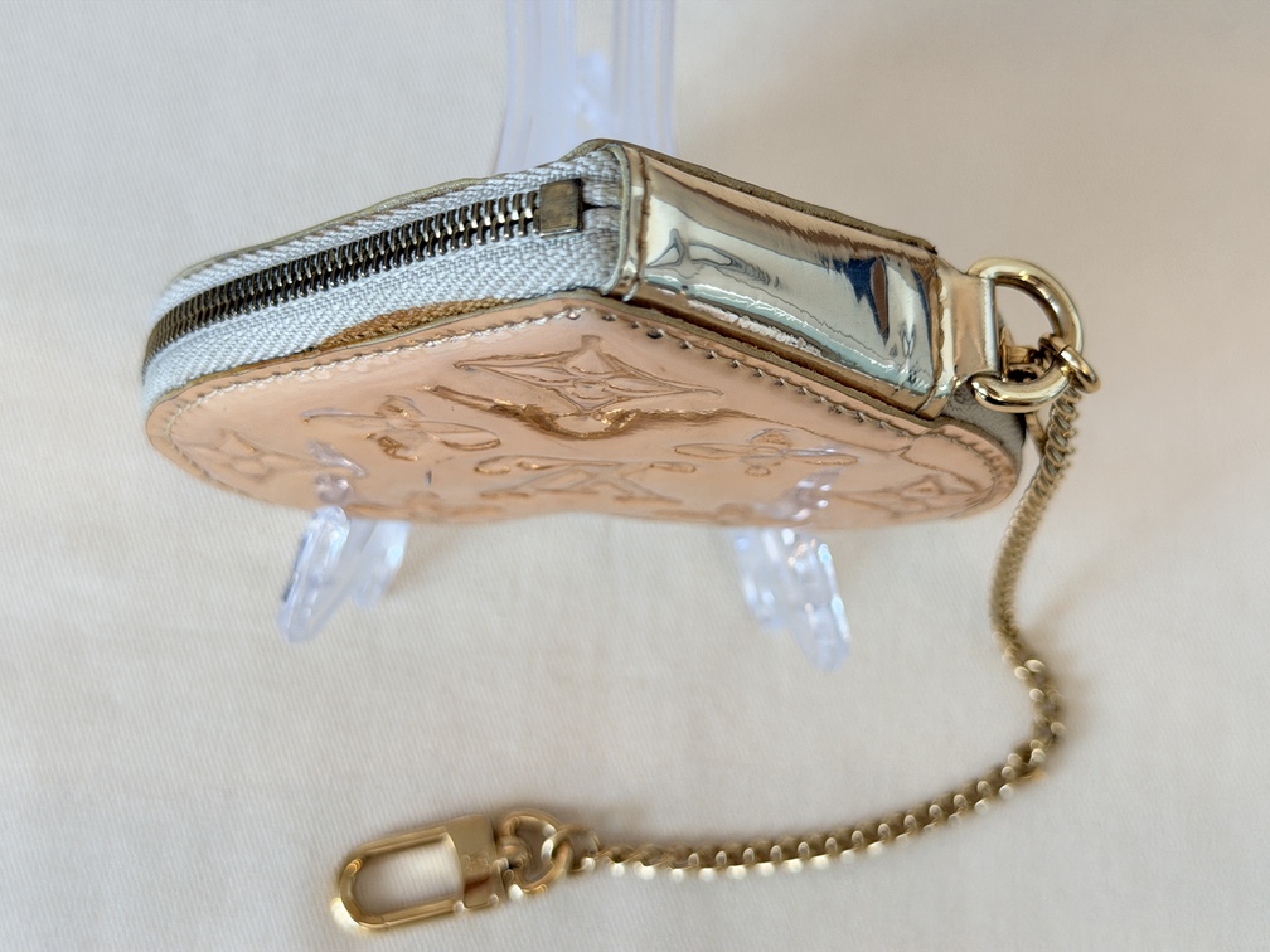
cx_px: 635
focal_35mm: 48
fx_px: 1761
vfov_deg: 30.3
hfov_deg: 39.7
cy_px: 476
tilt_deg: -73.5
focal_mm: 6.76
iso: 50
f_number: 1.78
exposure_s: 1/50
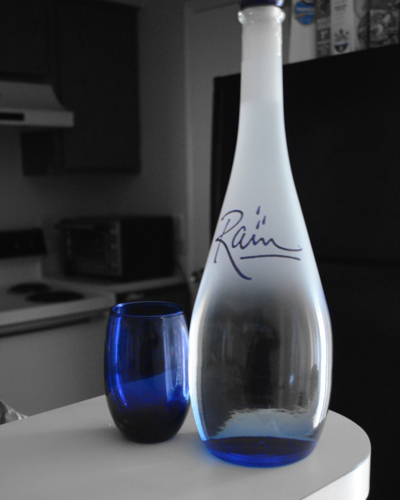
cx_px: 199
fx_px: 666
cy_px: 304
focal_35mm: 45
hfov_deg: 33.4
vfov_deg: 40.9
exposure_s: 1/4
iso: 3200
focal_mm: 26
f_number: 4.2
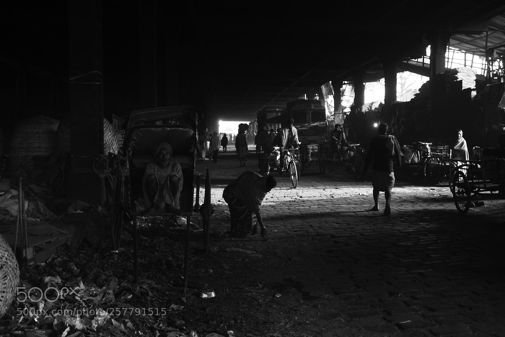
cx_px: 256
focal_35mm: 39
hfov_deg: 50.1
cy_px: 165
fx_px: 540
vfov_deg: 34.6
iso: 500
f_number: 6.3
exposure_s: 1/30
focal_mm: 25
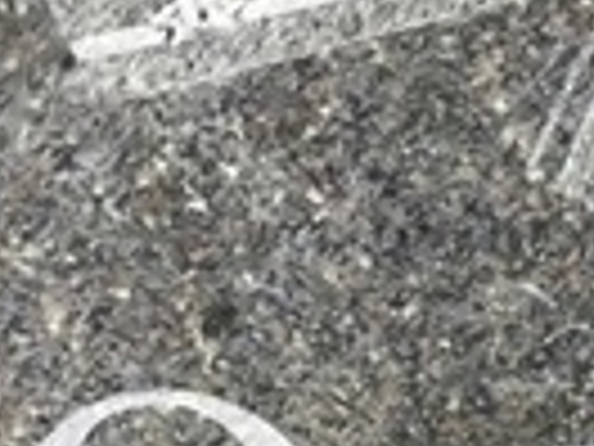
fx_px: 5199
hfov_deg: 6.3
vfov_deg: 4.8
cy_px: 833
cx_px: 1298
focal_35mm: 303
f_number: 1.7
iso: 125
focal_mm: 4.71
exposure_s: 1/60
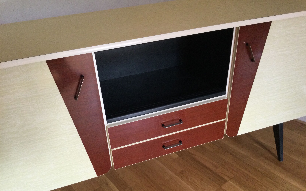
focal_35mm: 33
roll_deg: +3.9
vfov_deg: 38.2
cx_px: 153
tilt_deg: -35.2
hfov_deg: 58.1
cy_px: 112
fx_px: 275
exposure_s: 1/33
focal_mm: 3.3
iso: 160
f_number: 2.4
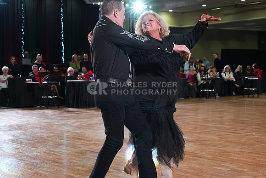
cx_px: 133
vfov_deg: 19.5
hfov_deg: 28.8
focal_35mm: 70
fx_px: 517
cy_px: 89
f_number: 7.1
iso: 6400
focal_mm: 70
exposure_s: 1/320
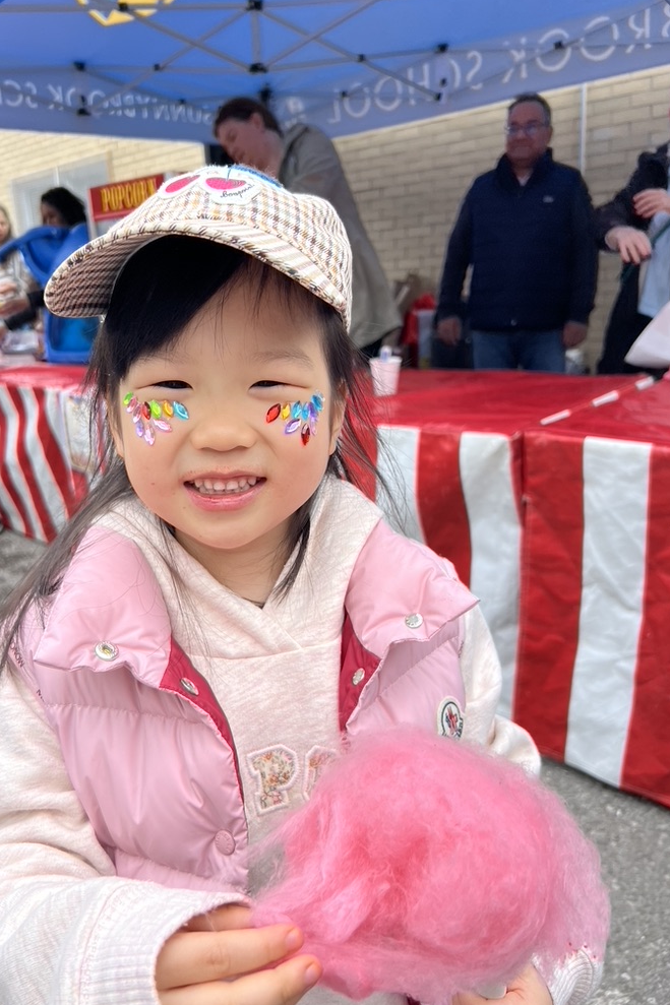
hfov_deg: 46.3
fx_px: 782
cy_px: 514
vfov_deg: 65.5
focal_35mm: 28
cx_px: 293
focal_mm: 5.7
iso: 50
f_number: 1.5
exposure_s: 1/909
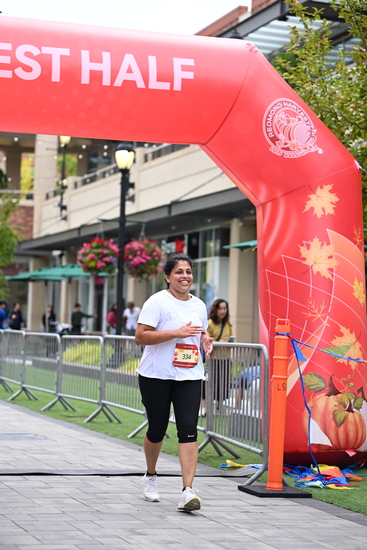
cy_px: 275
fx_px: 1299
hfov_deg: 16.1
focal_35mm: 85
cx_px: 184
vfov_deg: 23.9
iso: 640
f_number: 2.8
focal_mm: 85
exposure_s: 1/2000
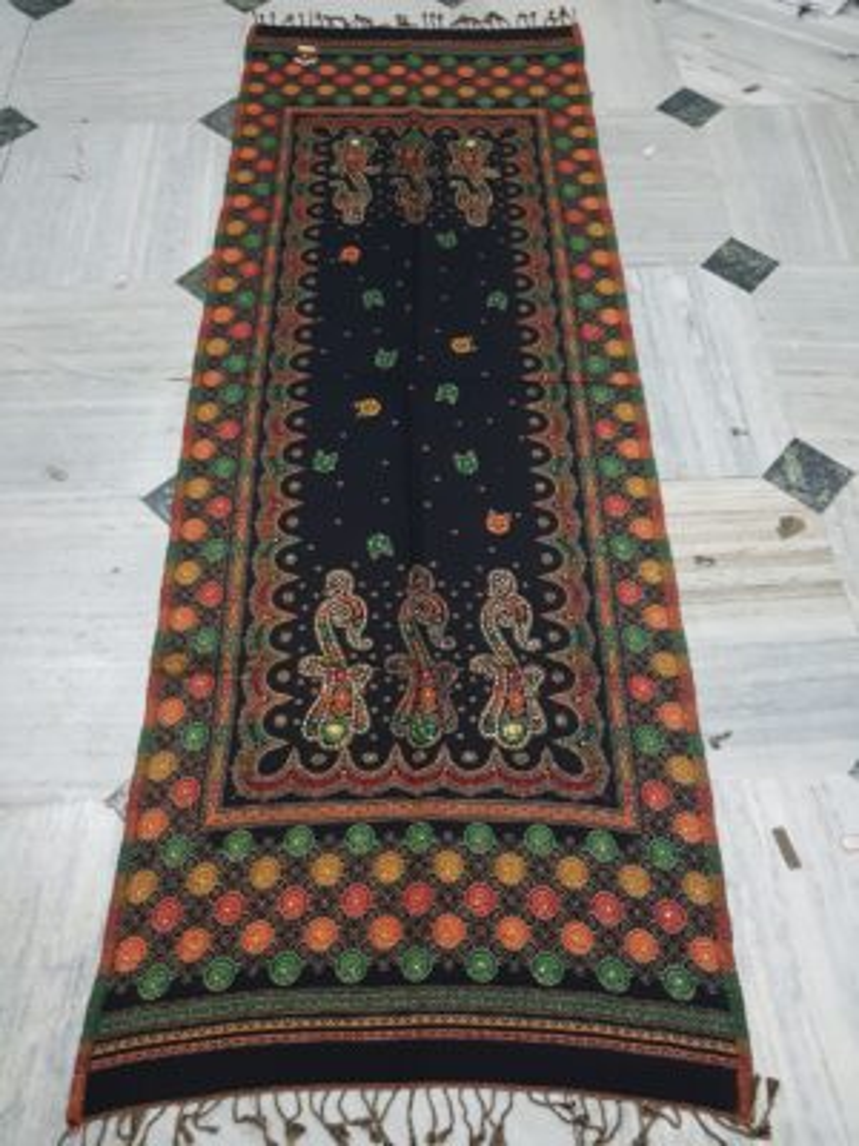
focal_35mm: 26
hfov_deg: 53.1
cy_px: 573
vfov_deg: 67.3
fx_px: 860
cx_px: 430
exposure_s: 1/10
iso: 200
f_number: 1.7
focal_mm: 4.2
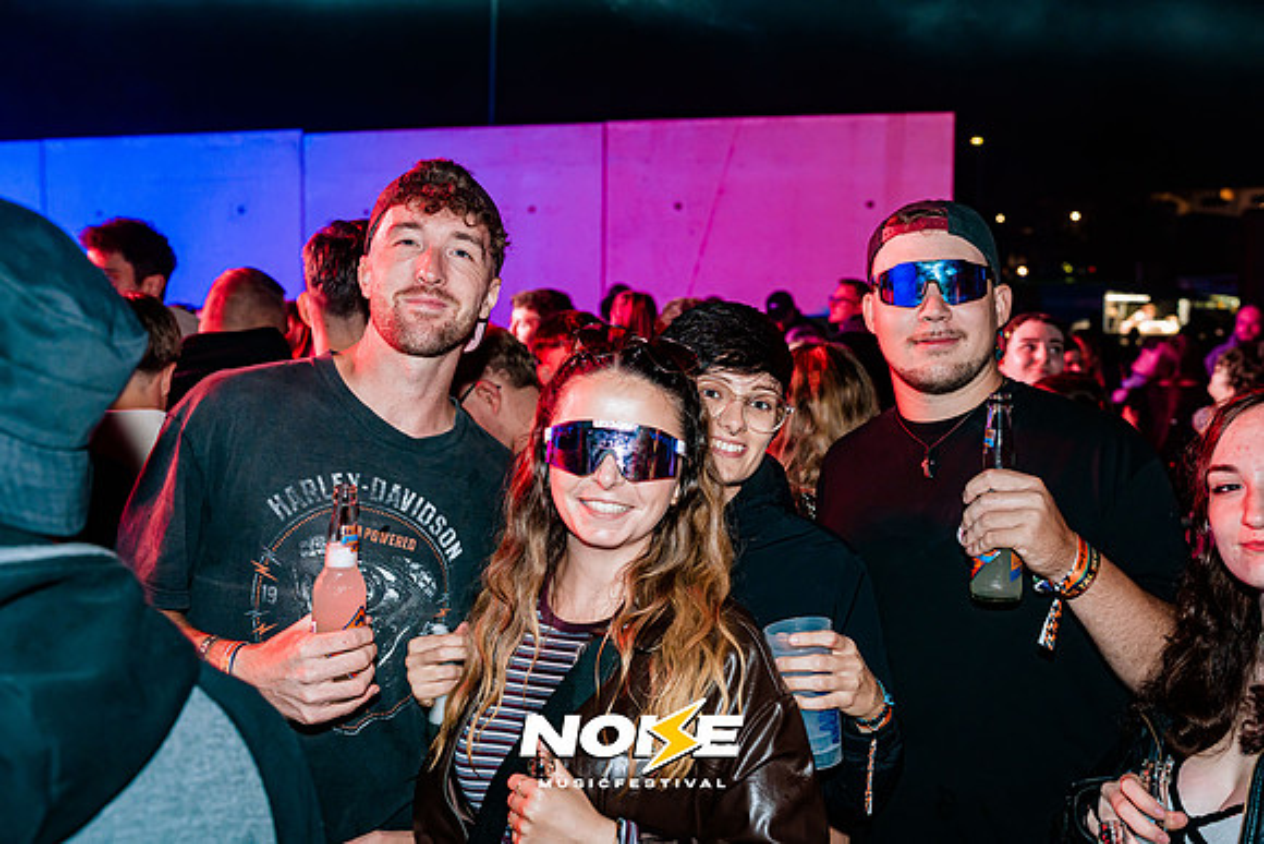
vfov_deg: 37.9
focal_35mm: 35
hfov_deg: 54.4
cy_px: 422
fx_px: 1229
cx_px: 632
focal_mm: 35
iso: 1250
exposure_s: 1/60
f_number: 4
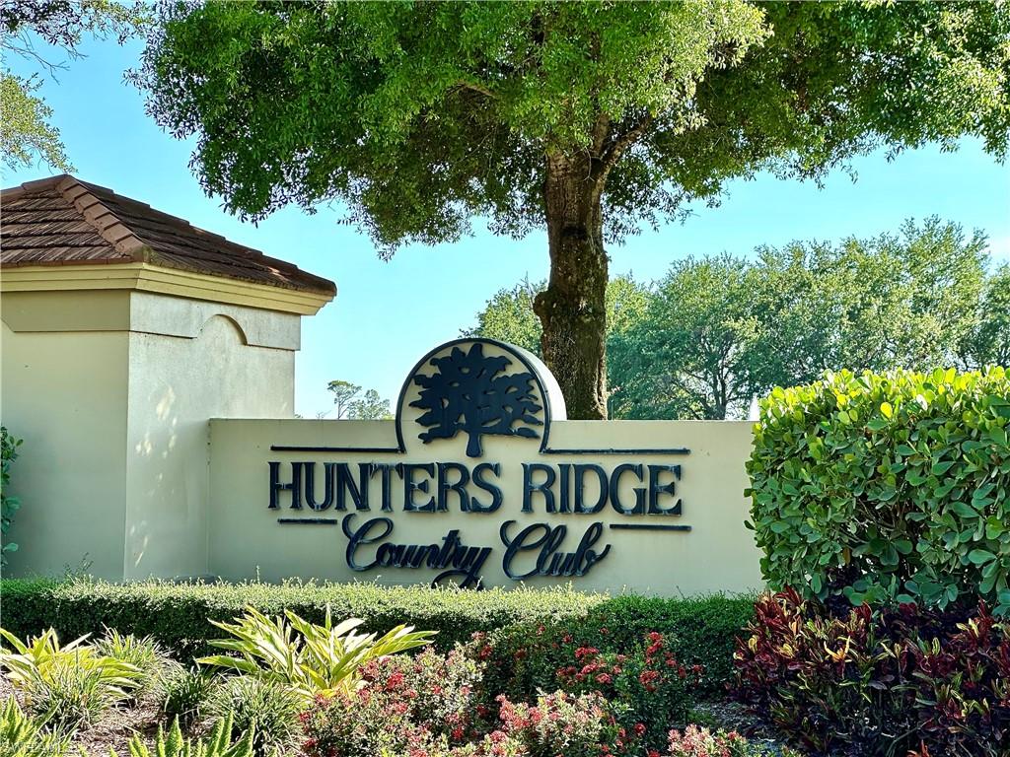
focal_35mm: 77
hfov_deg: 25.3
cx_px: 505
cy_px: 378
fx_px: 2247
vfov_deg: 19.1
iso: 32
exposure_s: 1/270
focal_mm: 9
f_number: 2.8
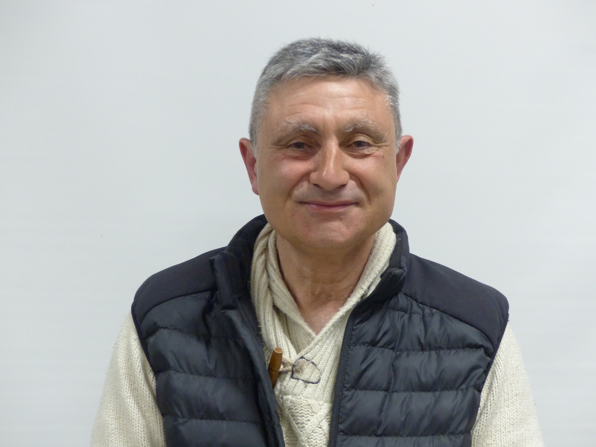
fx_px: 1291
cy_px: 224
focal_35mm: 75
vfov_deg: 19.6
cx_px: 298
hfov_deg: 26.0
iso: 400
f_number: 2.8
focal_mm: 13.5
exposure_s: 1/50
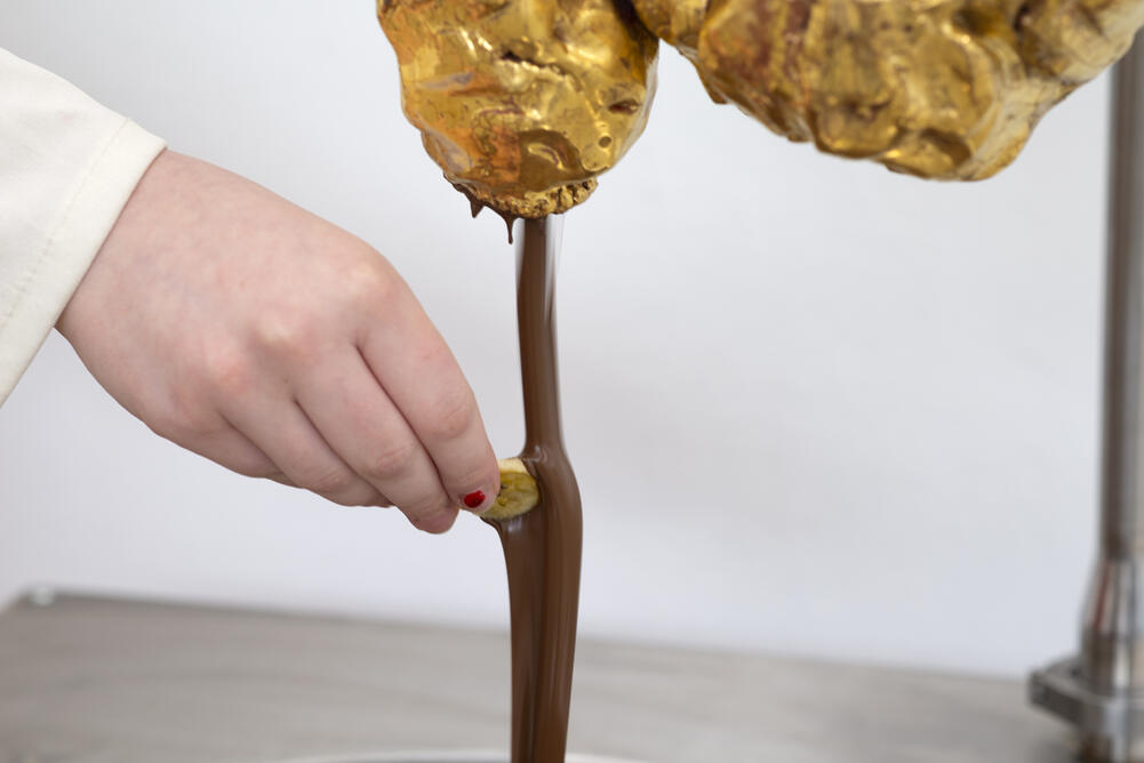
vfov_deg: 16.1
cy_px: 382
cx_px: 572
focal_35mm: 85
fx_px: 2702
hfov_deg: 23.9
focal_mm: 85
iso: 200
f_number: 5.6
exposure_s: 1/30
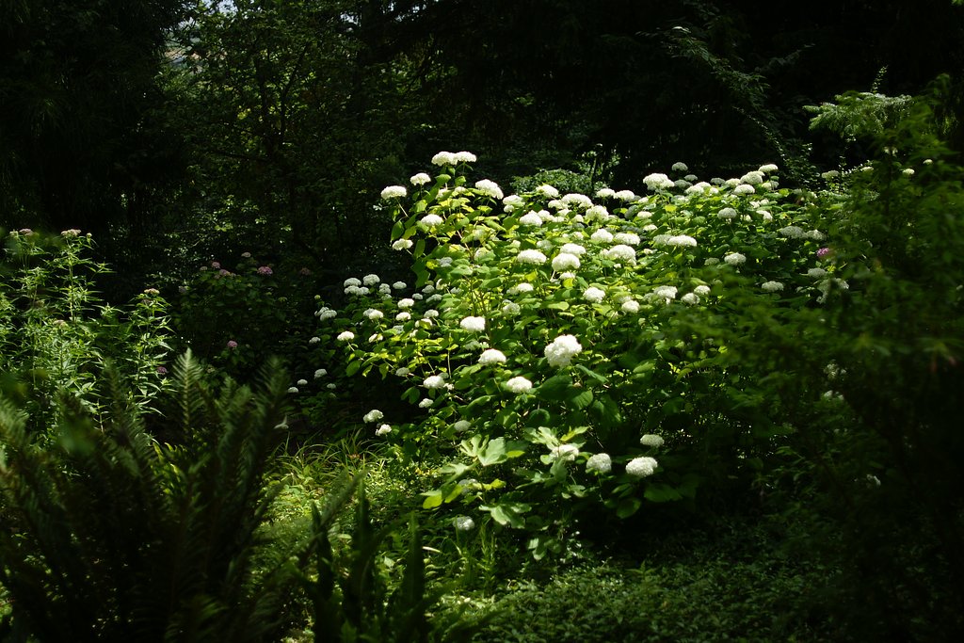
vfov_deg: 31.9
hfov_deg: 46.4
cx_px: 482
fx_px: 1125
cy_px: 322
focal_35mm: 42
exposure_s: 1/3200
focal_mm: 28
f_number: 2
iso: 200
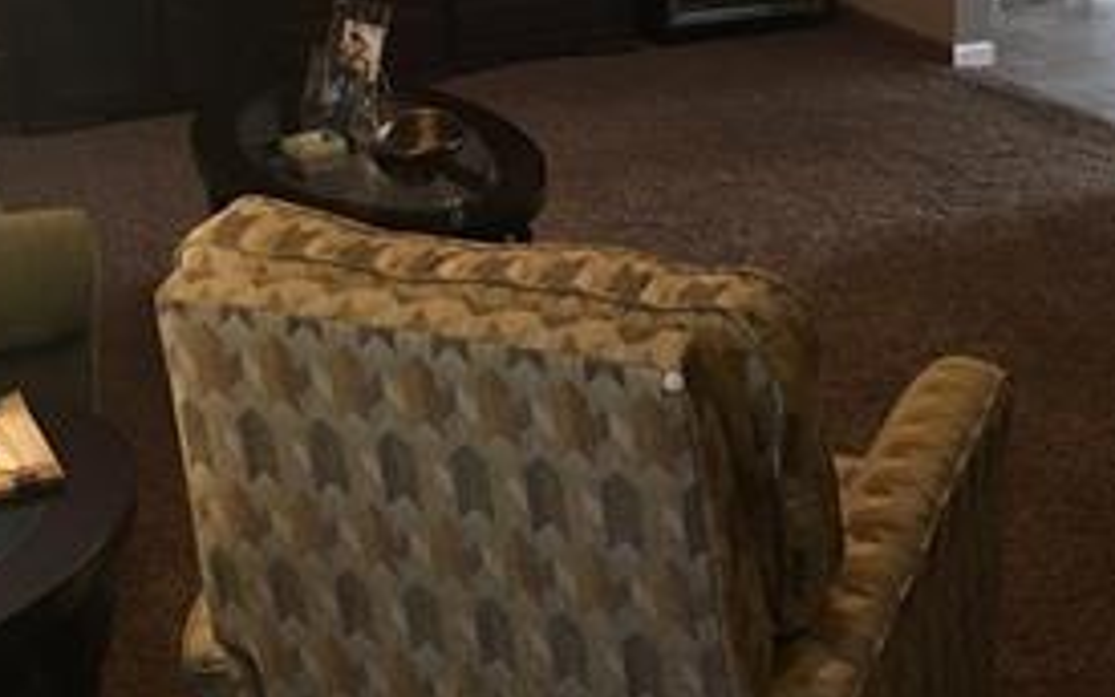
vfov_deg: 18.6
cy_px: -89
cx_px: 596
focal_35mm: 67
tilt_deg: -10.0
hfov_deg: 30.6
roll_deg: +1.2
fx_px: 2036
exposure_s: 1/30
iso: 125
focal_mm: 4.15
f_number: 2.2
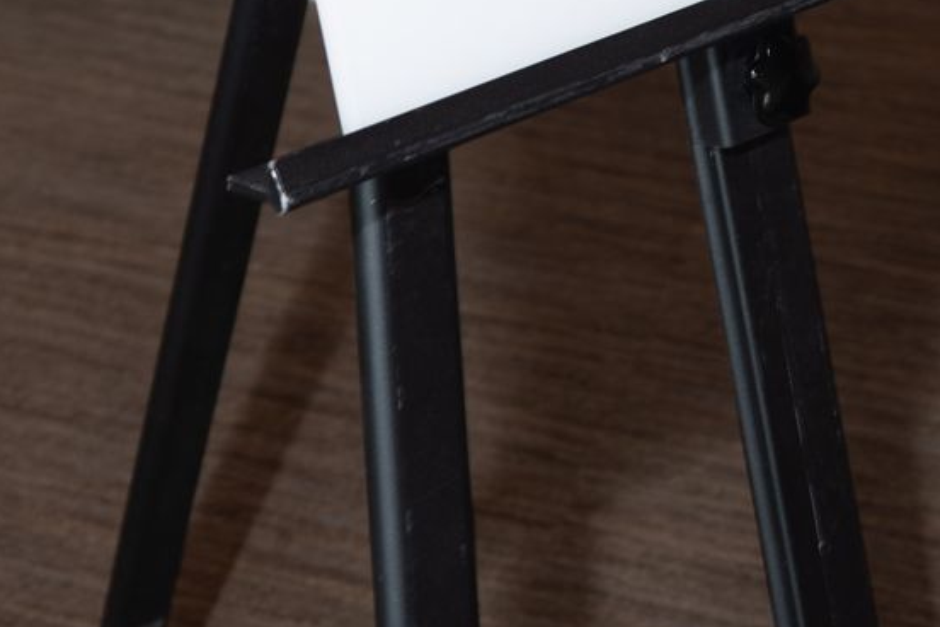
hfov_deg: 18.4
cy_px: -500
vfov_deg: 11.5
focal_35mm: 111
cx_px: 567
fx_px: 2898
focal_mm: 24.5
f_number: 2.8
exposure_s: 1/30
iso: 100
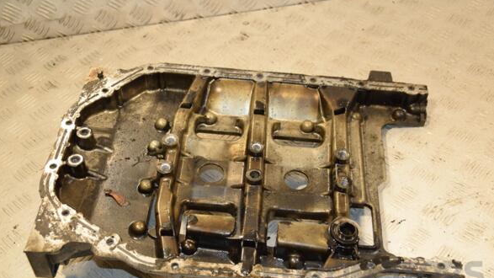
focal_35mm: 45
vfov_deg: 26.5
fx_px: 589
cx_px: 247
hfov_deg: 45.5
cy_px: 162
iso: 800
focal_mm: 28
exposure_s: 1/125
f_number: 5
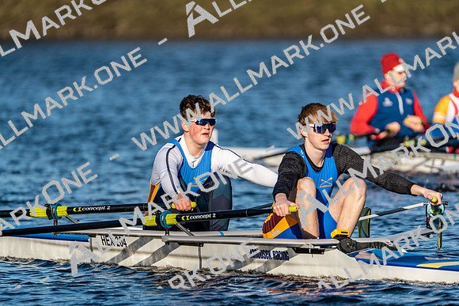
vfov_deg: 2.3
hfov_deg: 3.4
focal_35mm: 600
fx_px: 7651
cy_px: 153
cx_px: 230
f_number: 6.3
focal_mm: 600
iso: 320
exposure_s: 1/2000
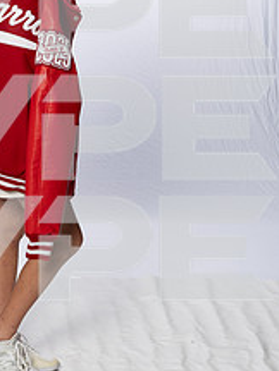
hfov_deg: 12.9
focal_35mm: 114
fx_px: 1225
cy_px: 129
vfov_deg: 17.2
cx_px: 22
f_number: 8
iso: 640
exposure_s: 1/250
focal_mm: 57
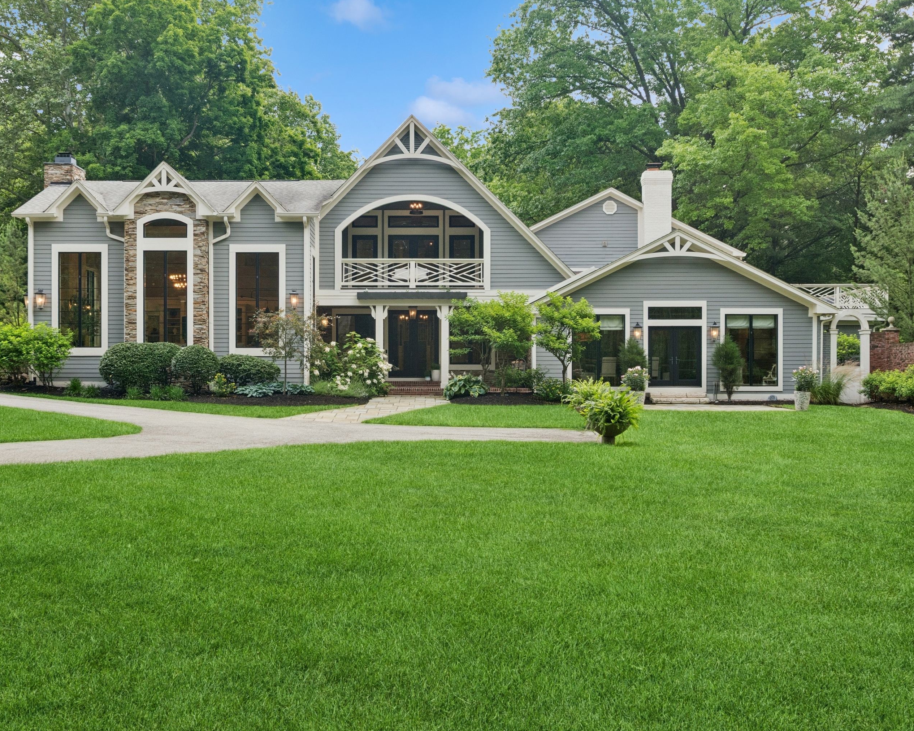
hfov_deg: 44.7
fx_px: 1109
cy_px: 363
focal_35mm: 41
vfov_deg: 36.5
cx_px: 409
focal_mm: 24
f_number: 14
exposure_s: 1/30
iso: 400
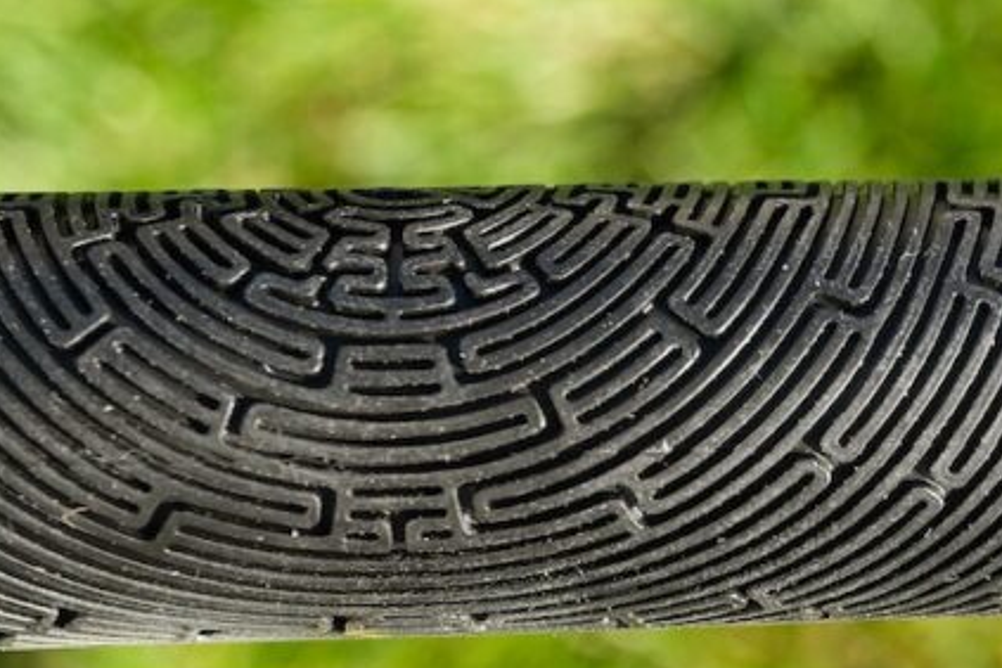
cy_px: 349
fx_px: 3034
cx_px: 1161
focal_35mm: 109
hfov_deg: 17.9
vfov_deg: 12.6
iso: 125
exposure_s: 1/170
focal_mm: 30
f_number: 5
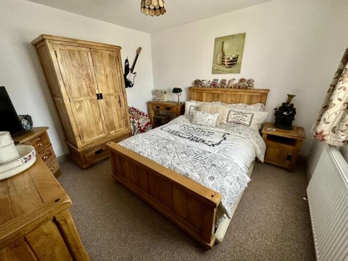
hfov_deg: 102.1
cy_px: 130
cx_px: 174
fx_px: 141
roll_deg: +1.5
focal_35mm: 14
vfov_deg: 85.7
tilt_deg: -21.7
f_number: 2.2
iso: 320
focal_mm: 2.22
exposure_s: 1/96
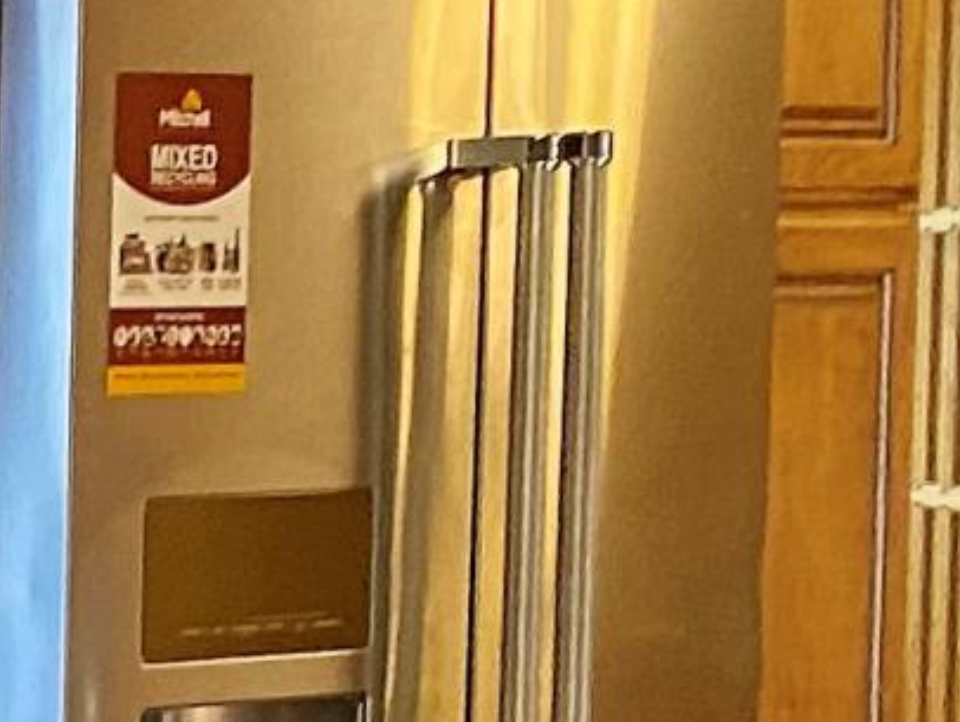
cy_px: 1075
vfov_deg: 7.6
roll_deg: +2.4
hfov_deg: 8.0
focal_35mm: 192
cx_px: -2376
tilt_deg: -4.9
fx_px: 5328
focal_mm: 4.25
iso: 320
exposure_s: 1/60
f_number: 1.8
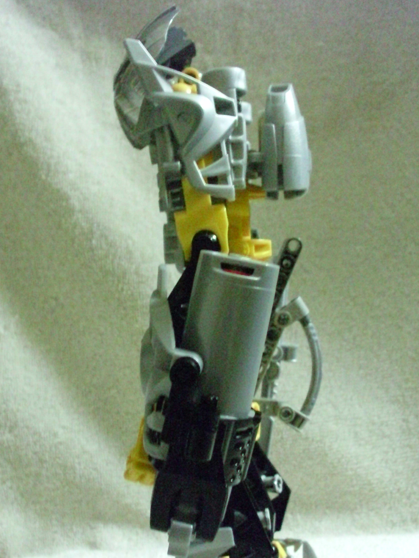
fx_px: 775
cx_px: 207
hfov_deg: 30.3
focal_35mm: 48
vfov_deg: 39.5
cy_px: 333
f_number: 3.1
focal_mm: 6.3
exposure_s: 1/11
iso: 1600
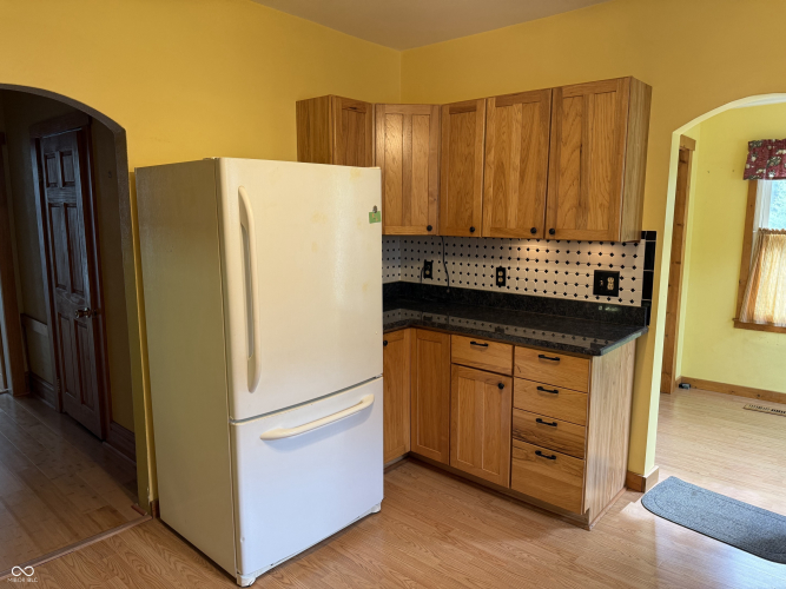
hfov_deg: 71.6
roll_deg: -0.2
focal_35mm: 24
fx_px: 545
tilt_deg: -9.0
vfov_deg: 56.8
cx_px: 393
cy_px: 294
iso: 160
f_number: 1.78
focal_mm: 6.76
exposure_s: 1/60
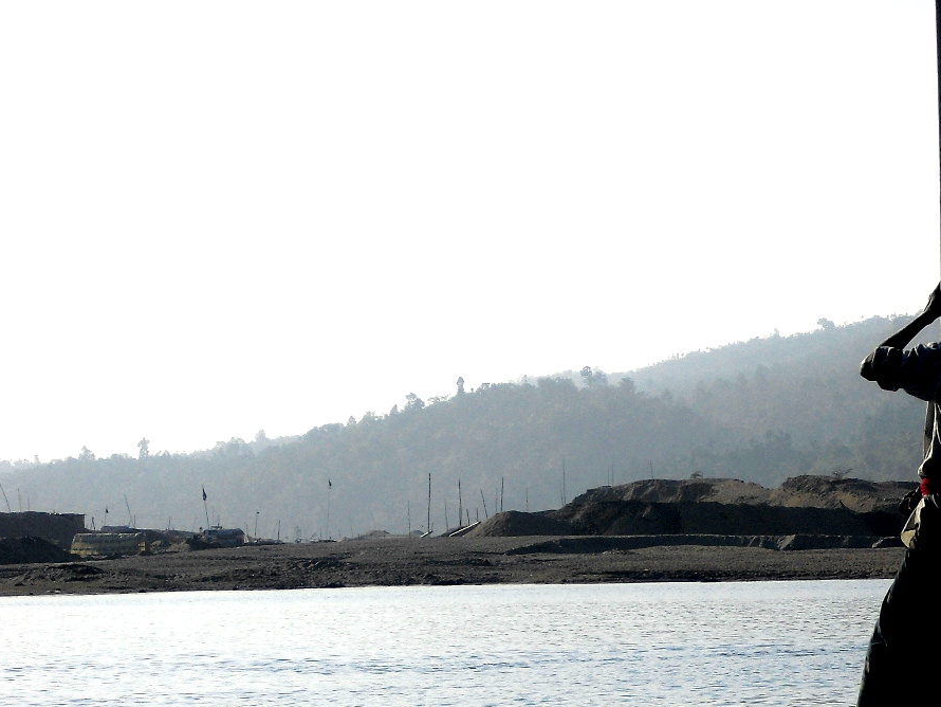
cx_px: 842
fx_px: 4351
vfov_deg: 9.3
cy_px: 534
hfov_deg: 12.3
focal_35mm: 160
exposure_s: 1/640
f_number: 5.1
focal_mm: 15.7
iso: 64
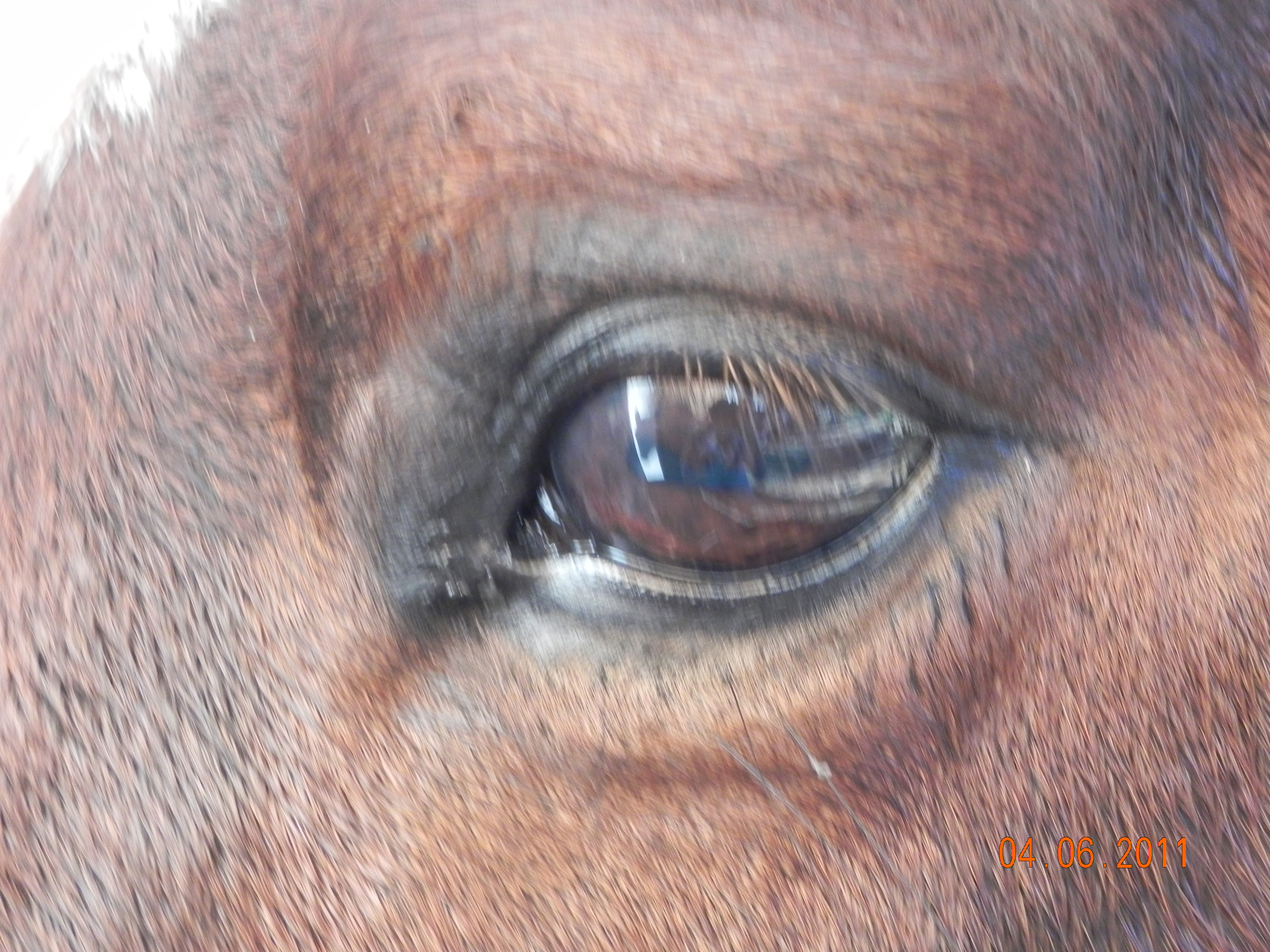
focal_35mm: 75
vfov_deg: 19.6
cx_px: 635
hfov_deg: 26.0
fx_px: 2752
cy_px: 476
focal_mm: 13.4
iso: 400
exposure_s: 1/41
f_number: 4
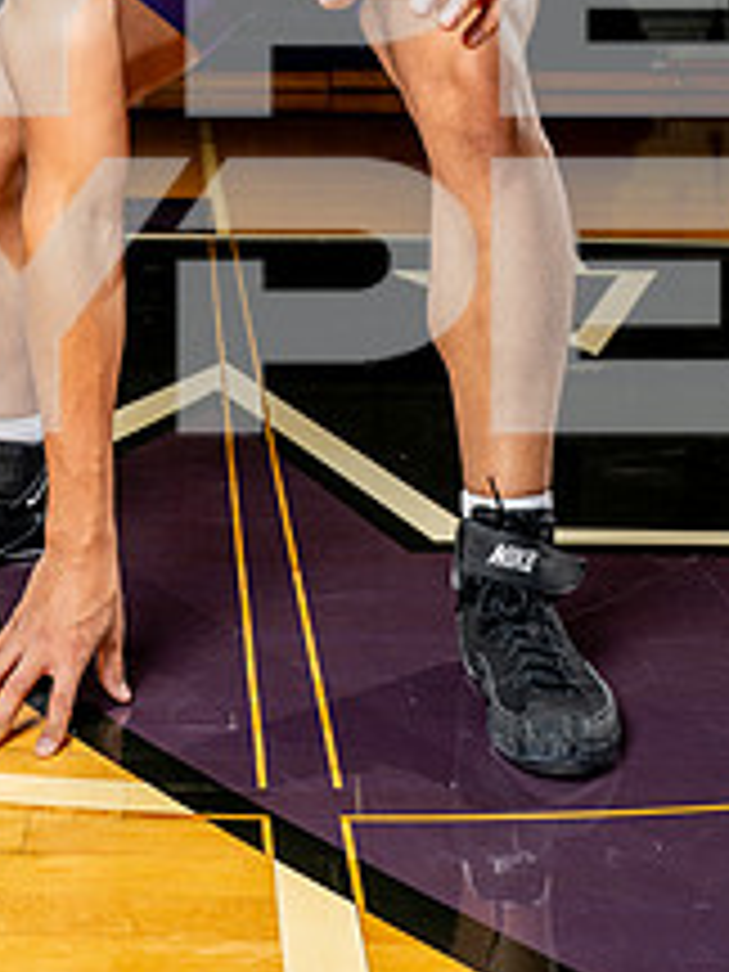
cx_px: 135
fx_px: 1797
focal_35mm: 64
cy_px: -18
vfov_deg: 28.3
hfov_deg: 22.6
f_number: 5.6
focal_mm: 32
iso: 320
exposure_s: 1/250
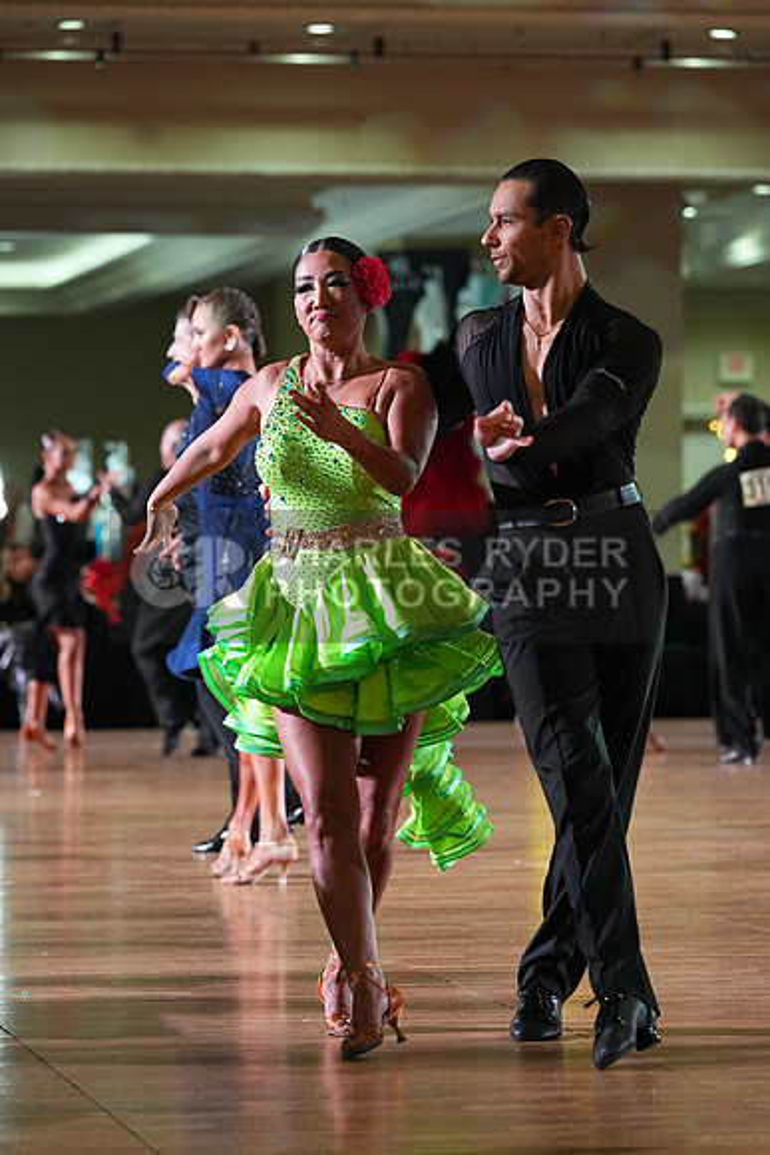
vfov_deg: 12.9
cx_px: 385
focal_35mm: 159
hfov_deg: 8.6
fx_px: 5098
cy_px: 578
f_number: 5
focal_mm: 159
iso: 8000
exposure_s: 1/400
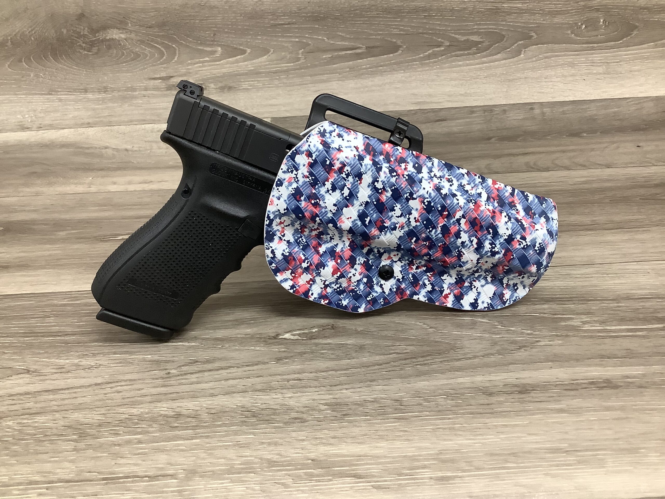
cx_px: 332
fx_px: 596
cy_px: 250
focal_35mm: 31
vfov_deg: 45.4
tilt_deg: -26.2
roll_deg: +2.2
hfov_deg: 58.4
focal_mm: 3.3
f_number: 2.4
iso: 125
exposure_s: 1/60
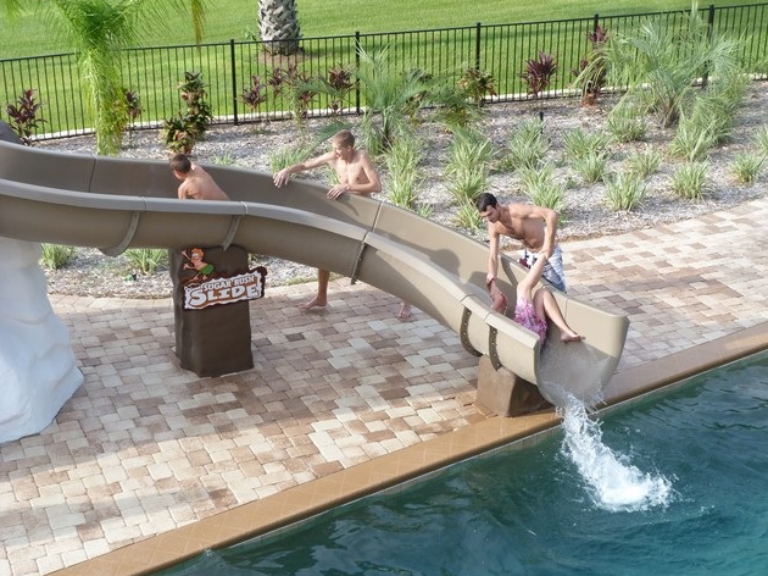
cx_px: 384
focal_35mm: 61
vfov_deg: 24.0
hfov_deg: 31.7
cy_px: 290
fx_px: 1353
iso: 80
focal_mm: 10.8
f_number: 4
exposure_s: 1/250
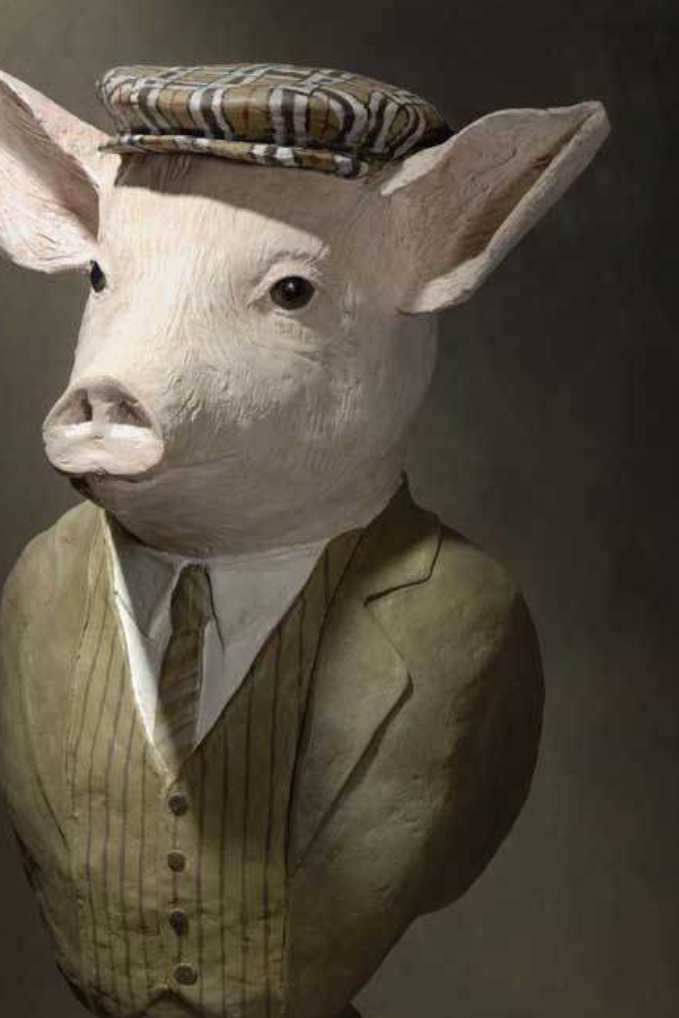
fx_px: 4968
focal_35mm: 176
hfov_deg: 7.8
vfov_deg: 11.7
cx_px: 273
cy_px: 535
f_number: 7.1
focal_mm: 95
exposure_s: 1/125
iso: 100
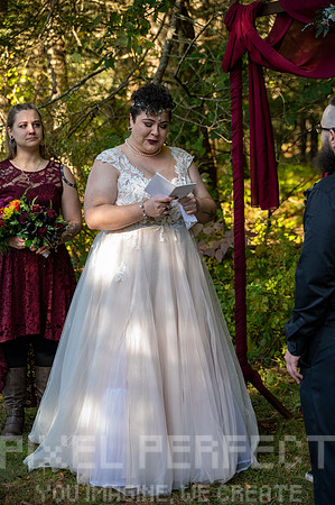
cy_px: 252
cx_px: 168
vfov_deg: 27.0
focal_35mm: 75
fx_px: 1049
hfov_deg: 18.1
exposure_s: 1/3200
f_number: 4
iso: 6400
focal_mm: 75
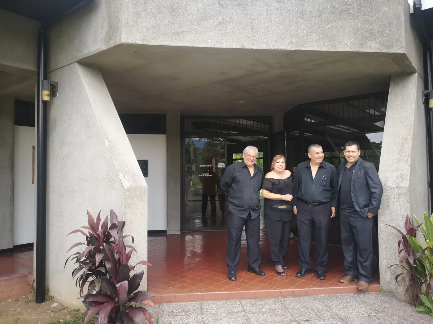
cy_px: 162
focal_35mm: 27
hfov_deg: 65.3
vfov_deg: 51.4
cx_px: 216
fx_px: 338
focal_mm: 3.95
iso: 50
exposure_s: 1/200
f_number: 1.8
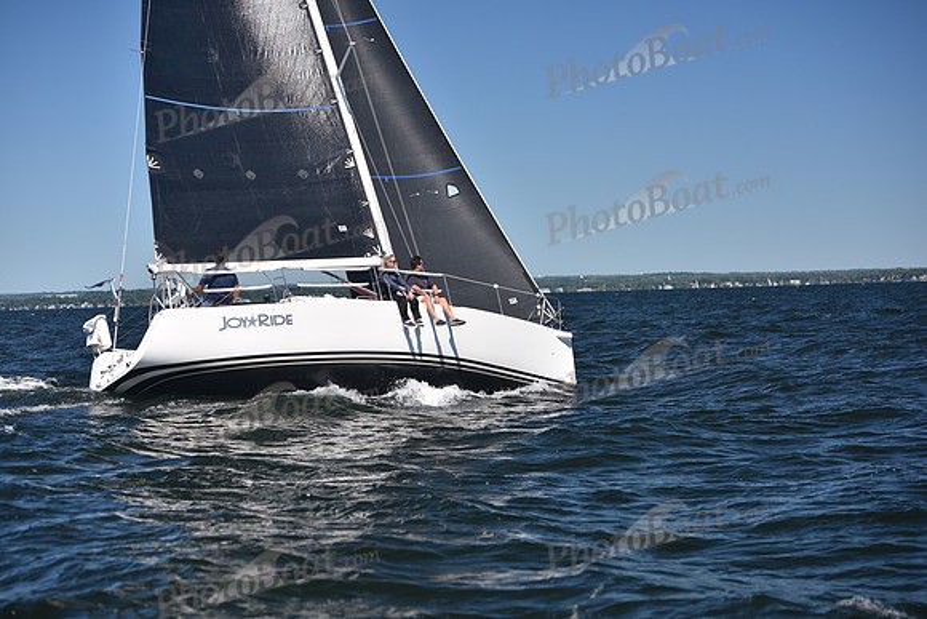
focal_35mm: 75
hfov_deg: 27.0
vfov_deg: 18.2
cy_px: 310
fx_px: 1932
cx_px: 464
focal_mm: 75
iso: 200
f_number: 4.5
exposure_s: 1/1000
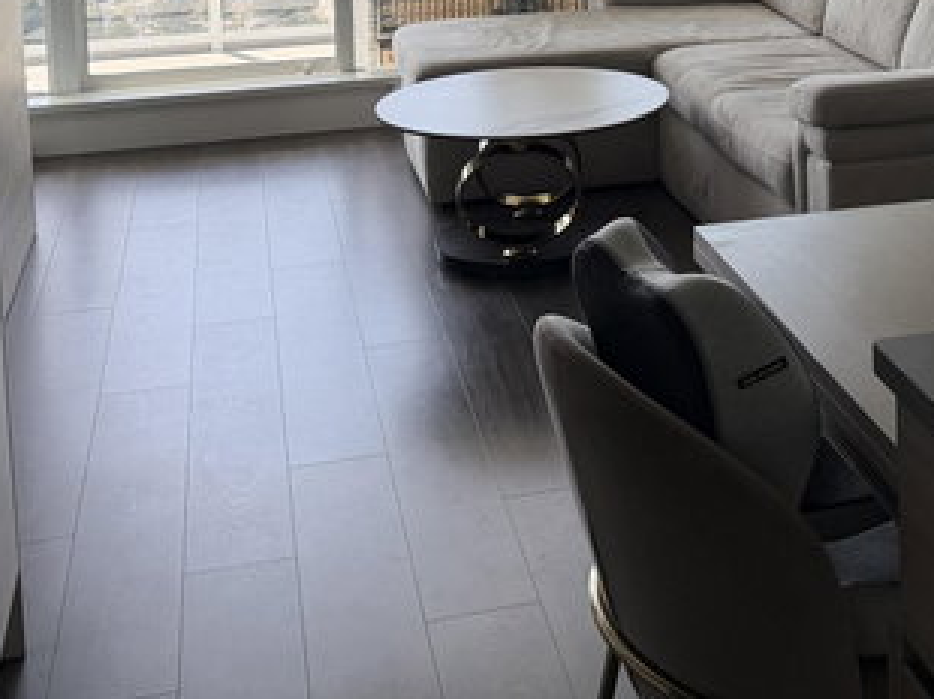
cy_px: -105
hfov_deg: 30.4
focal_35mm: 62
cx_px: 762
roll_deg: +1.6
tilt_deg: -5.9
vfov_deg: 22.1
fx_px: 1672
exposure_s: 1/955
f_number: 1.78
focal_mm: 6.76
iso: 100
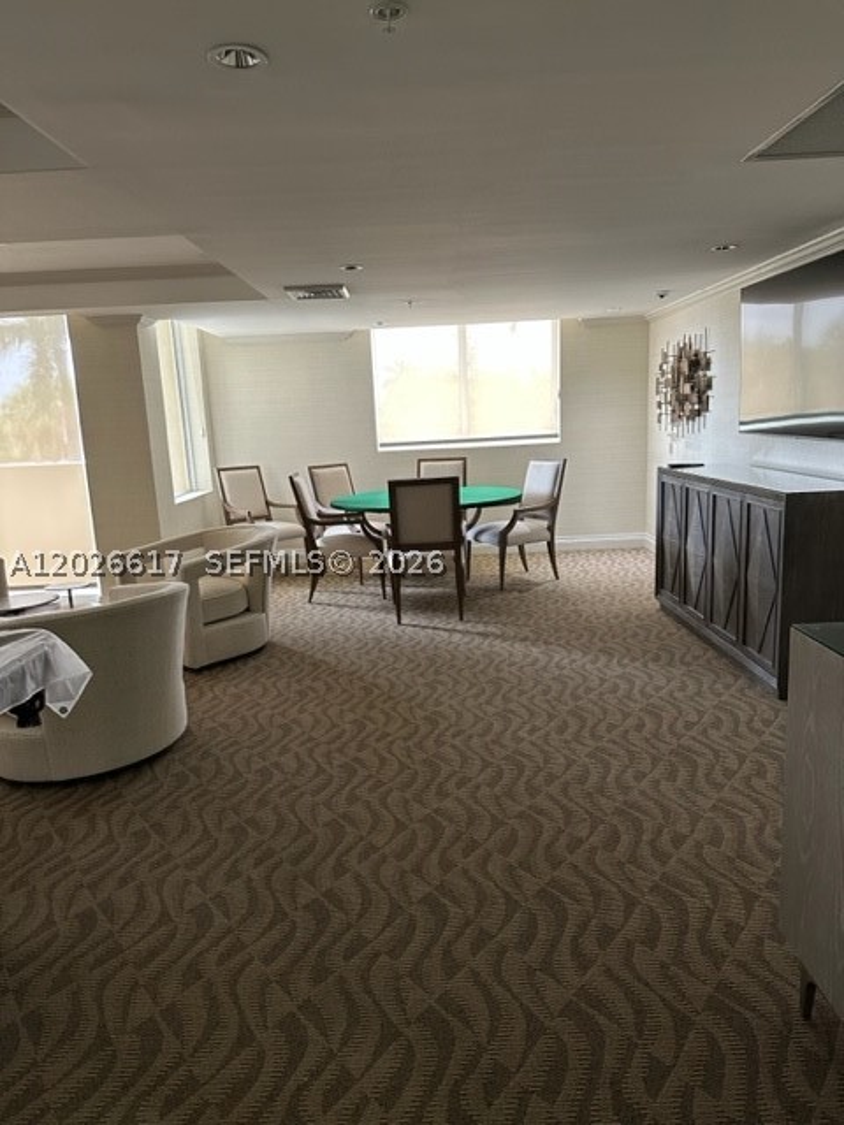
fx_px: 780
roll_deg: +3.0
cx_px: 422
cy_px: 562
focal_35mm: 24
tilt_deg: -10.9
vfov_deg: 71.6
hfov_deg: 56.8
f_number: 1.78
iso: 250
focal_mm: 6.86
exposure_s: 1/60
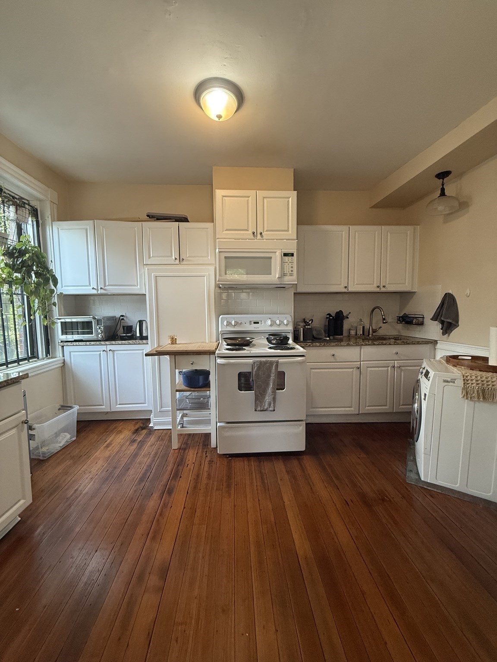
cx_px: 248
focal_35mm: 14
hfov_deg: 85.7
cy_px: 331
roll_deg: +0.4
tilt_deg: -3.2
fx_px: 268
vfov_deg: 102.1
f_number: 2.2
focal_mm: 2.22
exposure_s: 1/120
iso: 320
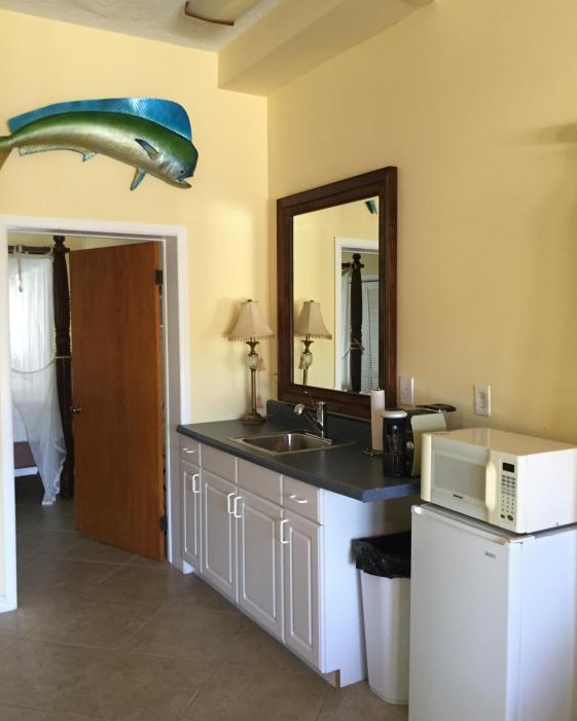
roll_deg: +0.6
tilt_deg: -0.8
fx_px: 662
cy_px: 348
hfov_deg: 47.1
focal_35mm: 31
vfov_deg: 57.2
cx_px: 295
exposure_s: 1/33
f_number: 2.2
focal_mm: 4.15
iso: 200
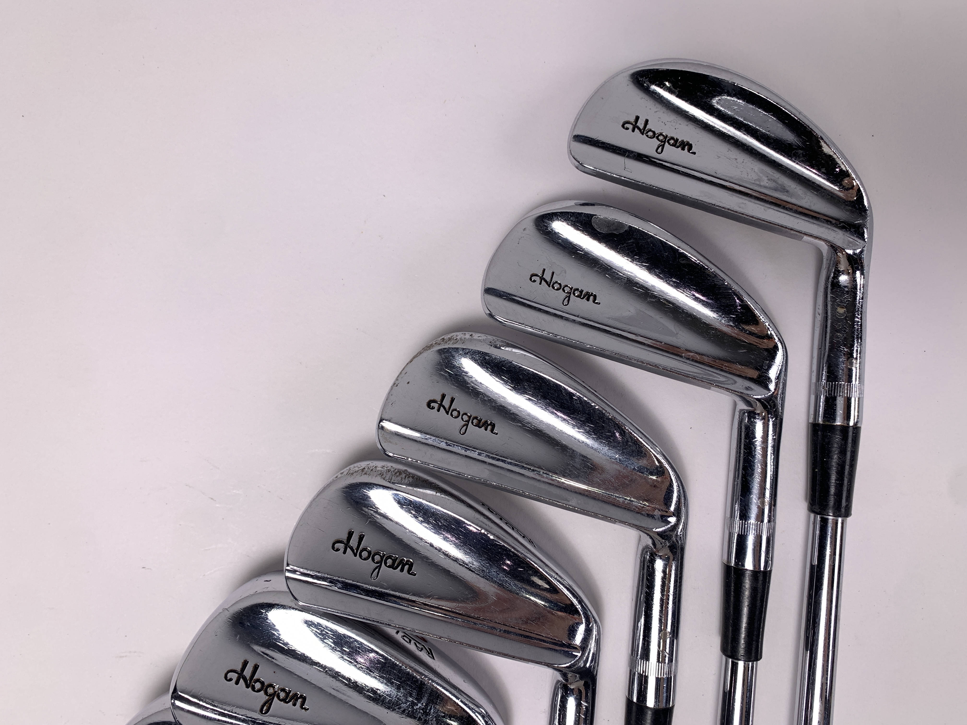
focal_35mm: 26
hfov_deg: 67.3
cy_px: 362
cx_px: 484
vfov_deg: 53.1
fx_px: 726
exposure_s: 1/255
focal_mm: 4.25
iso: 25
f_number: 1.8
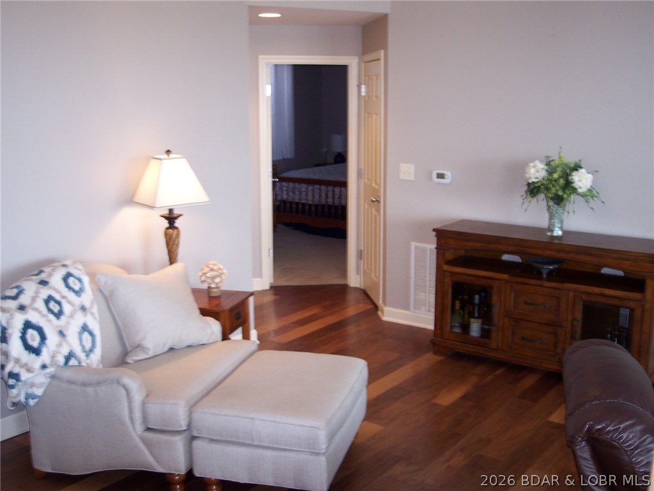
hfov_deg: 49.0
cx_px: 327
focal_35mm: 38
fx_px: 718
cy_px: 246
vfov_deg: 37.7
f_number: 2.8
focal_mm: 8
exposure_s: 1/30
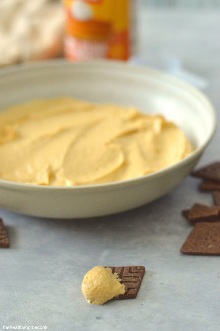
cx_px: 110
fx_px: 689
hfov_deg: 18.2
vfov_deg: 27.0
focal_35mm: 75
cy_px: 166
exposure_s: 1/500
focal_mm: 50
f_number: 2.8
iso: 1600
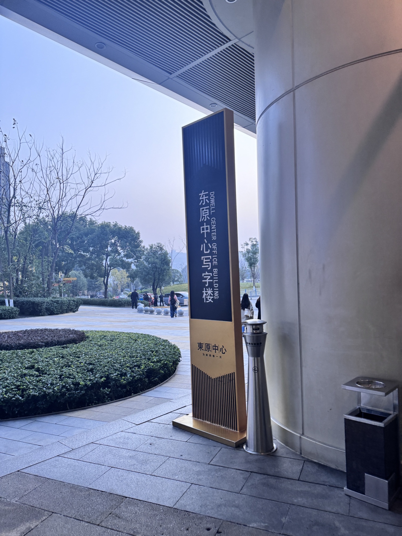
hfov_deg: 56.8
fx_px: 372
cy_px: 268
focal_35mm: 24
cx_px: 201
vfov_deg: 71.6
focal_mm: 6.76
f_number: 1.78
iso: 160
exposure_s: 1/100
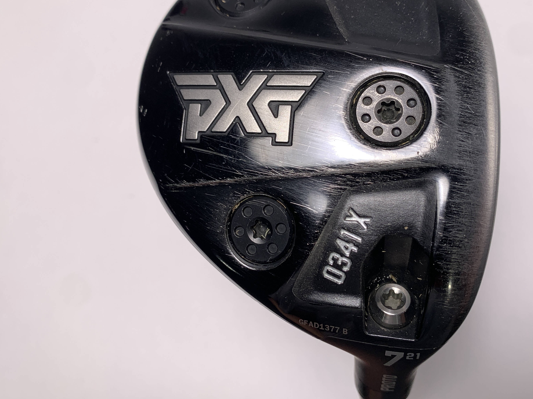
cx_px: 281
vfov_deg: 41.7
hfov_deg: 53.9
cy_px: 168
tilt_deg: -73.4
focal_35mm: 34
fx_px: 523
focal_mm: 4.25
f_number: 1.8
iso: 25
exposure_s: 1/266
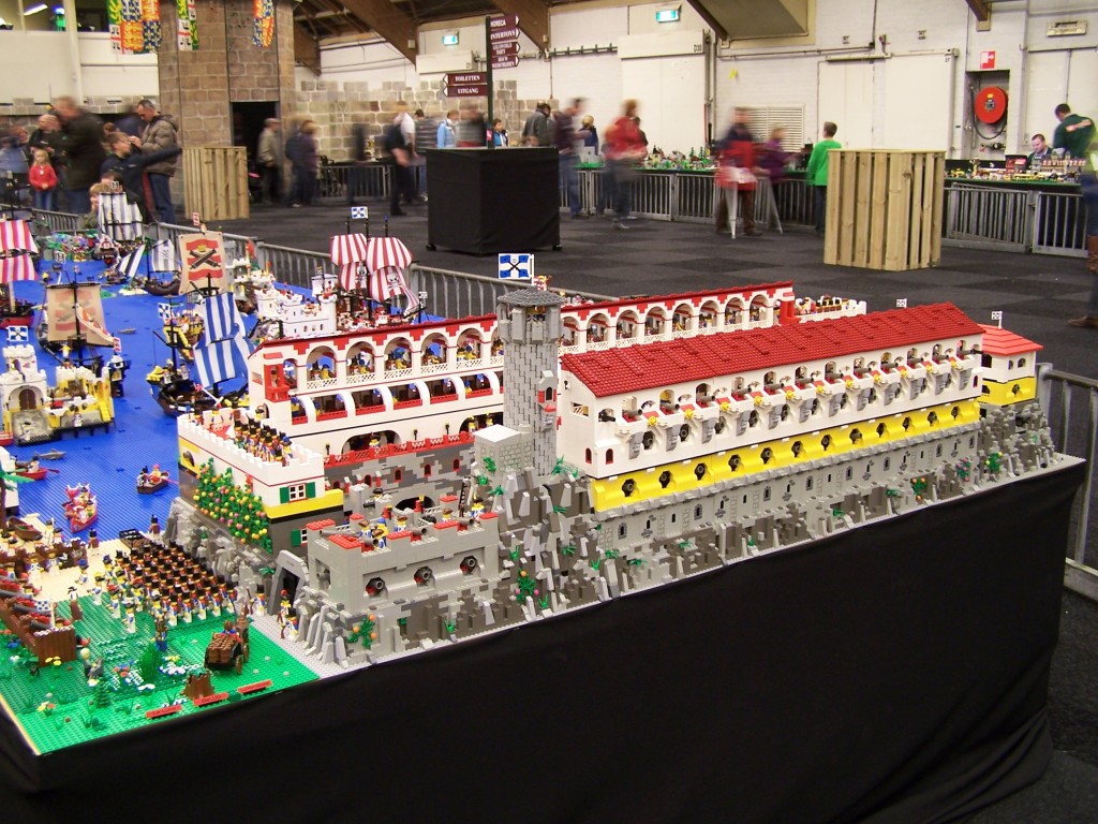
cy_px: 412
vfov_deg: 37.7
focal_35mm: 38
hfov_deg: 49.0
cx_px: 549
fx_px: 1205
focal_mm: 6.3
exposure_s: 1/2
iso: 80
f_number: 2.8
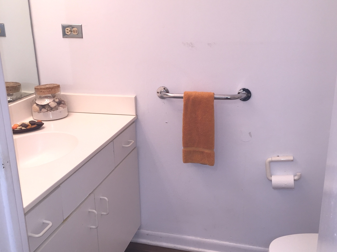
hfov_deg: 47.9
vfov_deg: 36.8
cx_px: 168
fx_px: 380
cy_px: 126
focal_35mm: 39
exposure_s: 1/30
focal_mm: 4.15
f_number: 2.2
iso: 40
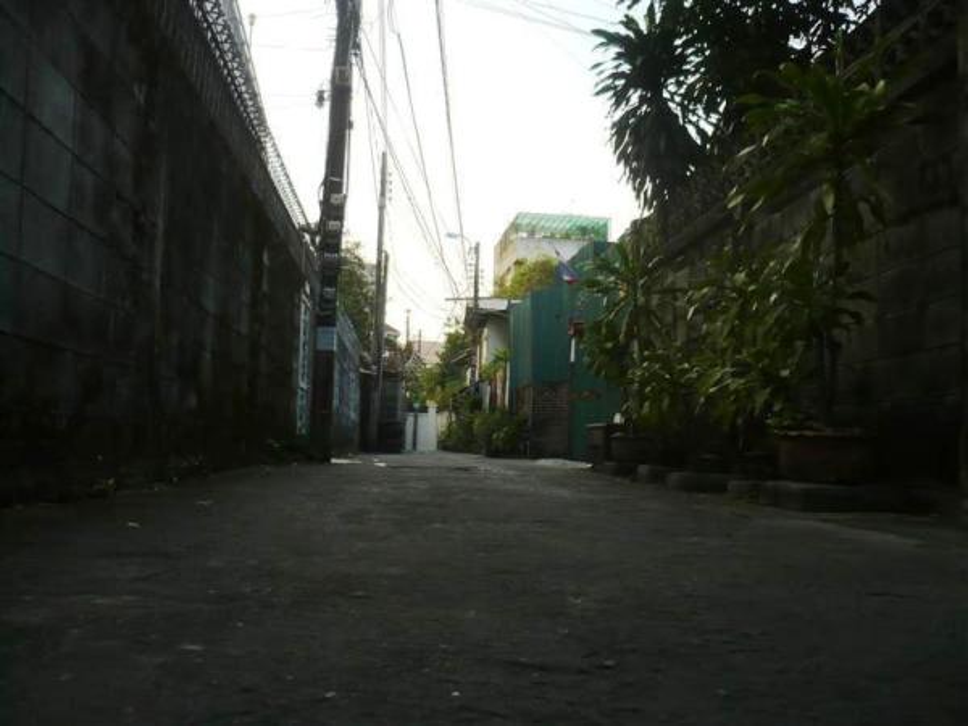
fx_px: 979
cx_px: 484
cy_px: 363
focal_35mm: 35
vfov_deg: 40.7
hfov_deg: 52.6
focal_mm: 5.8
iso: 100
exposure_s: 1/250
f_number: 2.8
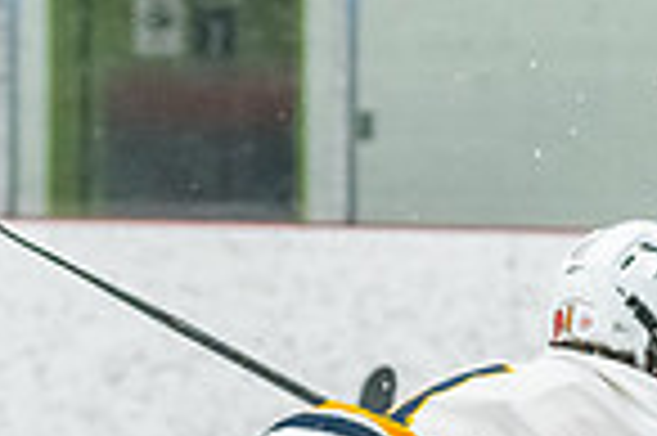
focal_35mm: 430
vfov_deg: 3.2
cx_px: 493
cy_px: 669
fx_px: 7839
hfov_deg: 4.8
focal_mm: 86
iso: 3200
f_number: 2.8
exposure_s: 1/800
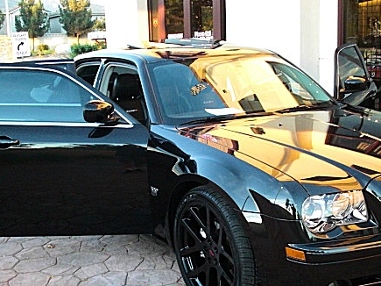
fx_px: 583
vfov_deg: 27.4
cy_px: 187
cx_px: 222
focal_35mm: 53
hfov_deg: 36.1
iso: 400
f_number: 2.8
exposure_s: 1/100
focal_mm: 6.3
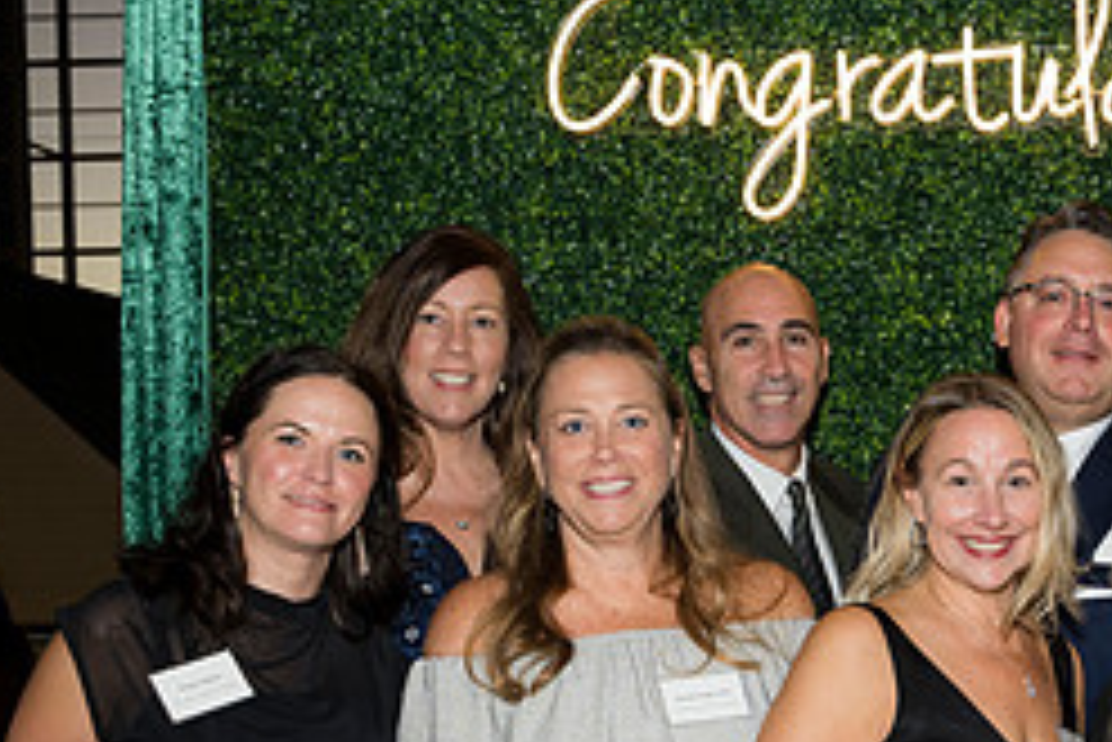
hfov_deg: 28.0
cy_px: 740
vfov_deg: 19.2
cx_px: 1022
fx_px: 2138
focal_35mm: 69
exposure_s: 1/160
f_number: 5
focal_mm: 29.5
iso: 800
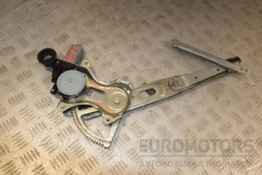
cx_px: 131
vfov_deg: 41.7
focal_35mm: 32
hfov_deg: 59.5
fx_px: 229
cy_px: 88
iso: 800
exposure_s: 1/200
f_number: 10
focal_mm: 21
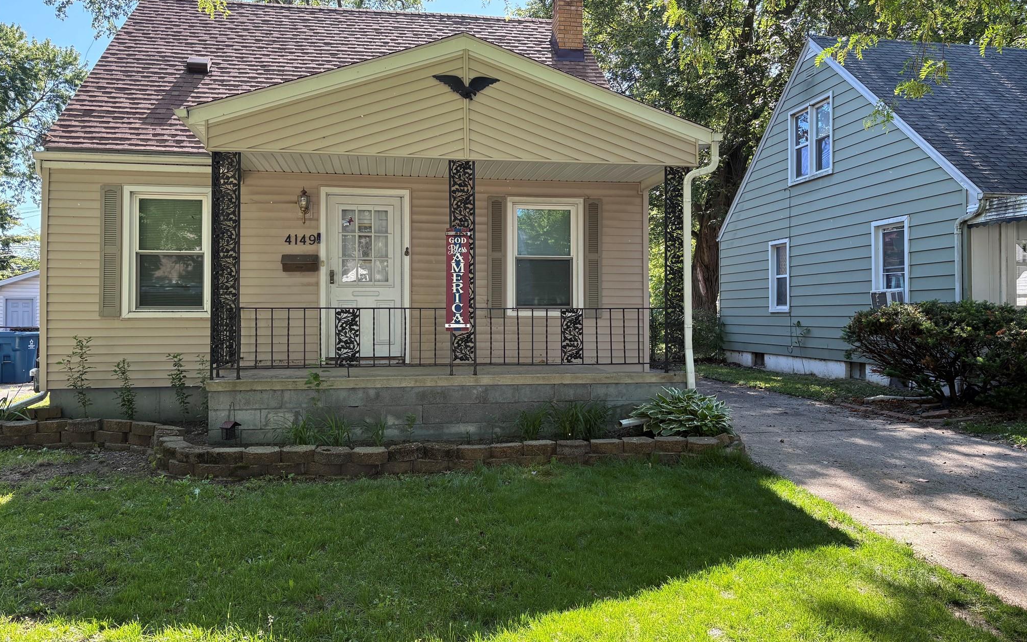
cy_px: 291
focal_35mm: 28
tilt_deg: +1.0
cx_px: 518
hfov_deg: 66.5
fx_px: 784
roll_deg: +0.0
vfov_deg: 44.5
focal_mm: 5.96
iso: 64
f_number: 1.6
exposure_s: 1/478
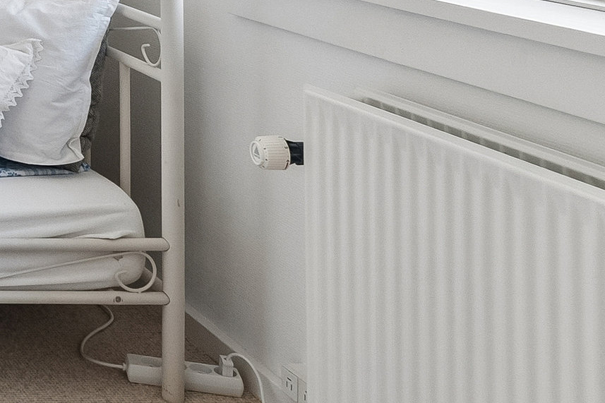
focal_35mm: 63
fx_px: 1058
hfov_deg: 22.5
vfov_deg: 18.7
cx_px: -415
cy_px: -224
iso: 400
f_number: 10
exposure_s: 1/4
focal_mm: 12
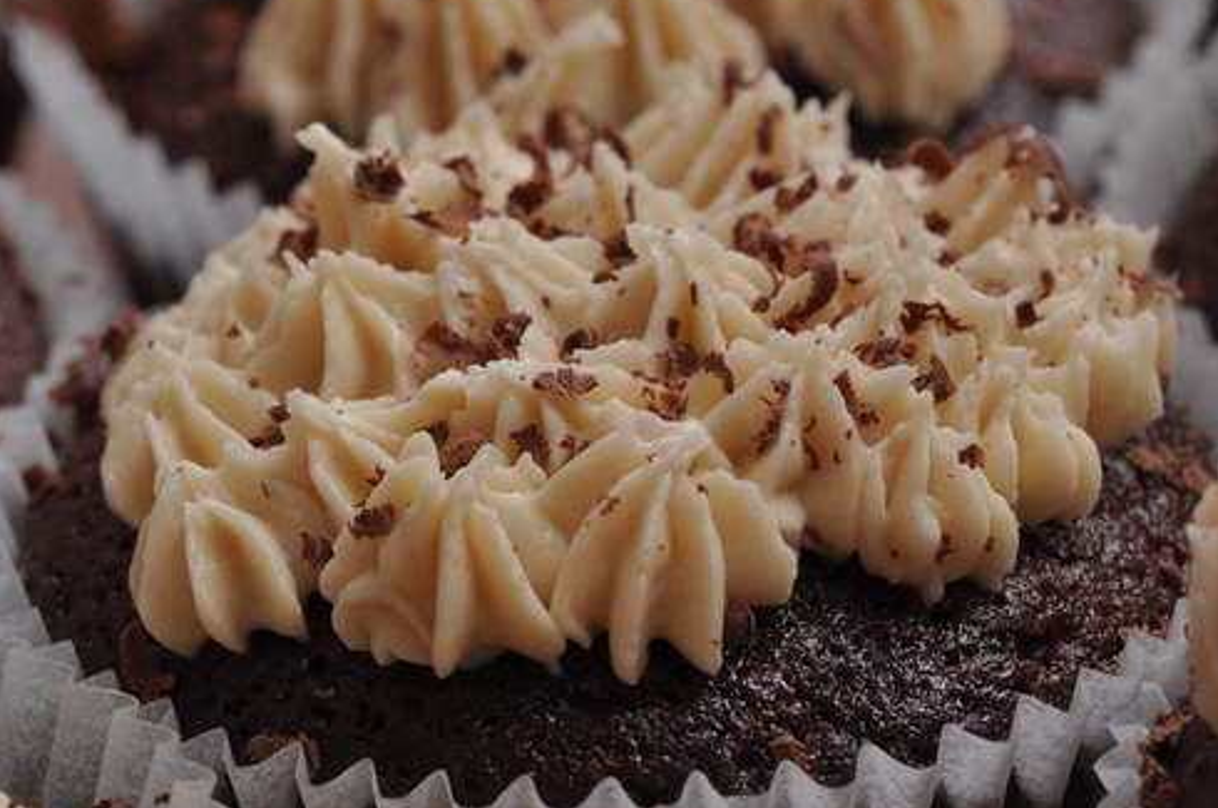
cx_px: 430
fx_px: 6946
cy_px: 451
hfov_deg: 10.0
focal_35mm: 206
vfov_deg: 6.7
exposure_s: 1/200
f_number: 16
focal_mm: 105
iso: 640
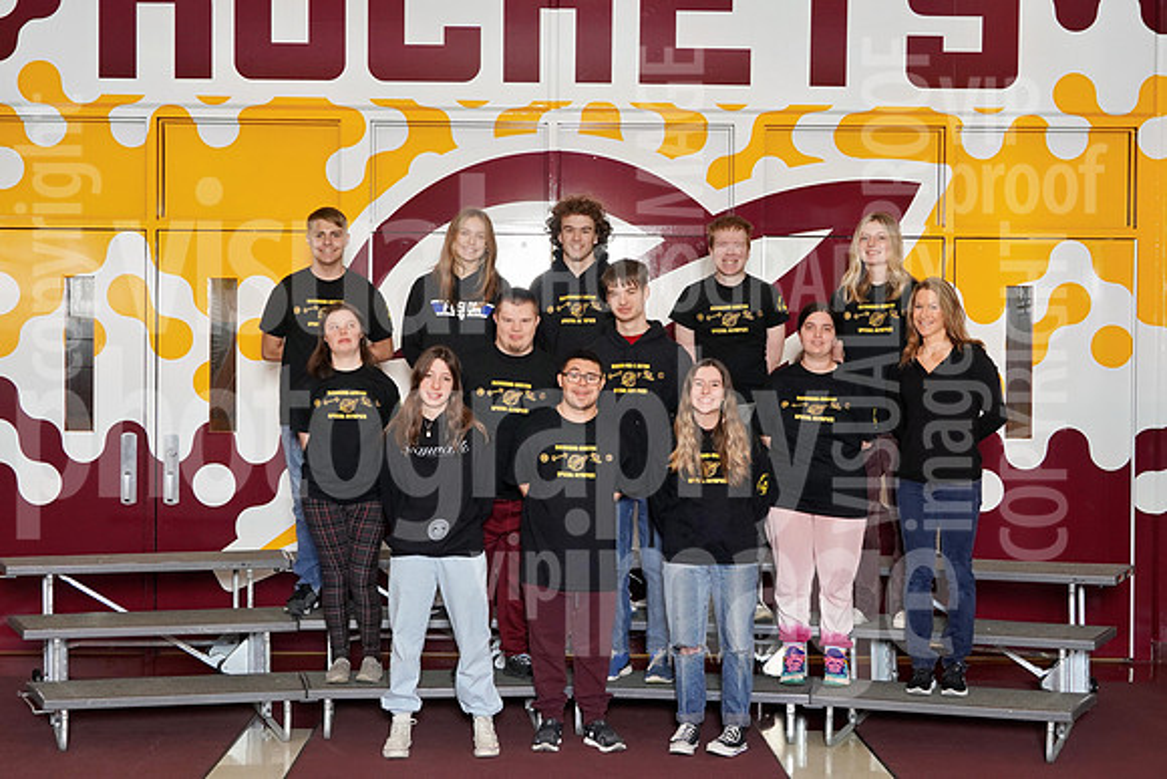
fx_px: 1799
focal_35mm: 56
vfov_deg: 24.4
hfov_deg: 35.9
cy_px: 390
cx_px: 584
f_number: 11
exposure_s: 1/80
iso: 1000
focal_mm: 37
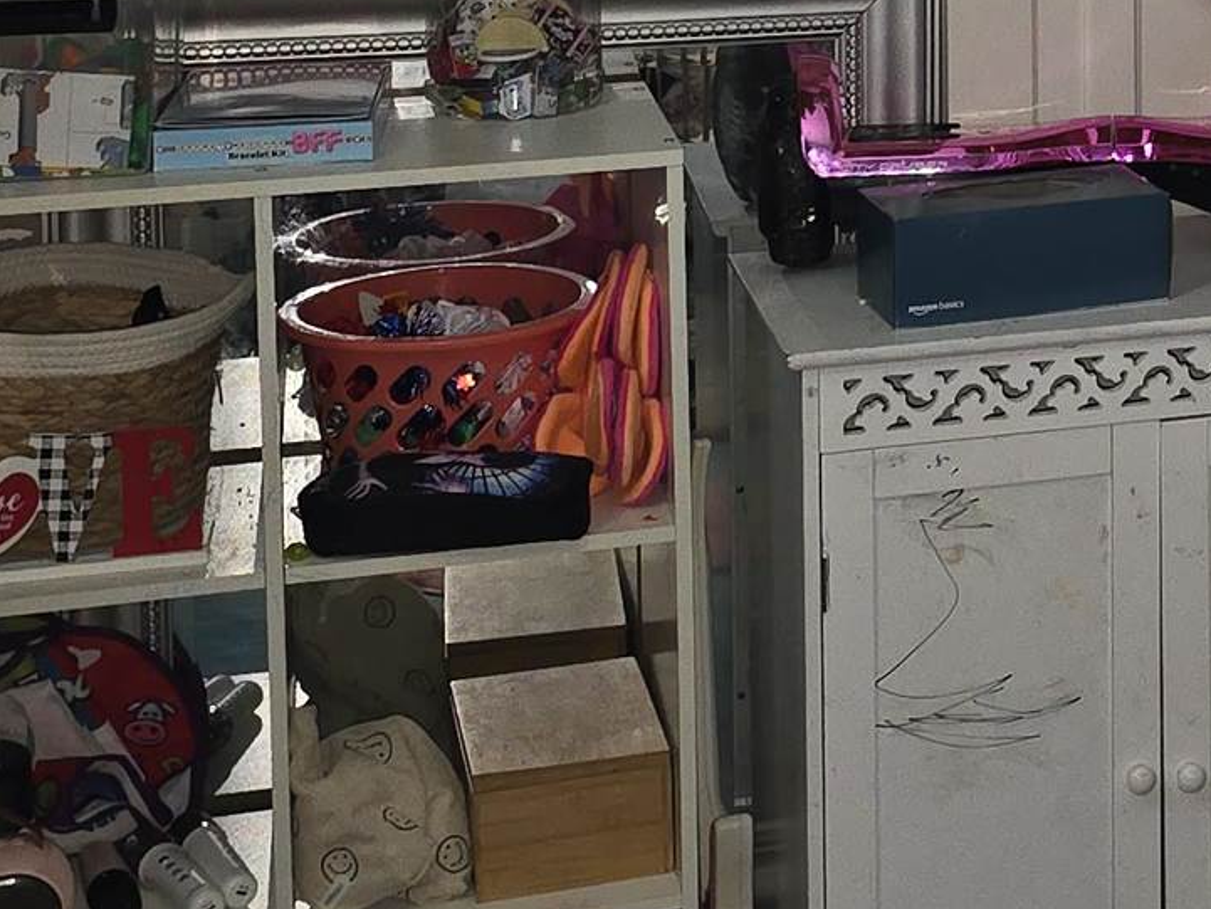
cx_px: 1500
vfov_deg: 14.6
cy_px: -203
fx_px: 3429
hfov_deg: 18.8
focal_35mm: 98
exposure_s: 1/17.2
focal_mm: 6.3
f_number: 1.7
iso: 125
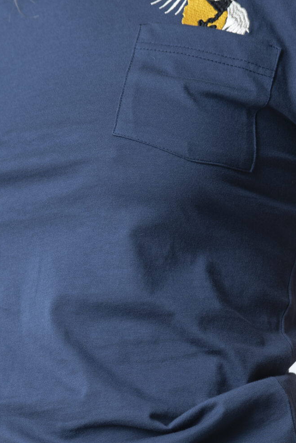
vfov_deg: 10.5
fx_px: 2404
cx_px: 179
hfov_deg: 7.0
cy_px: 431
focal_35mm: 195
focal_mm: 75
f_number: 5
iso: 125
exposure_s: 1/250
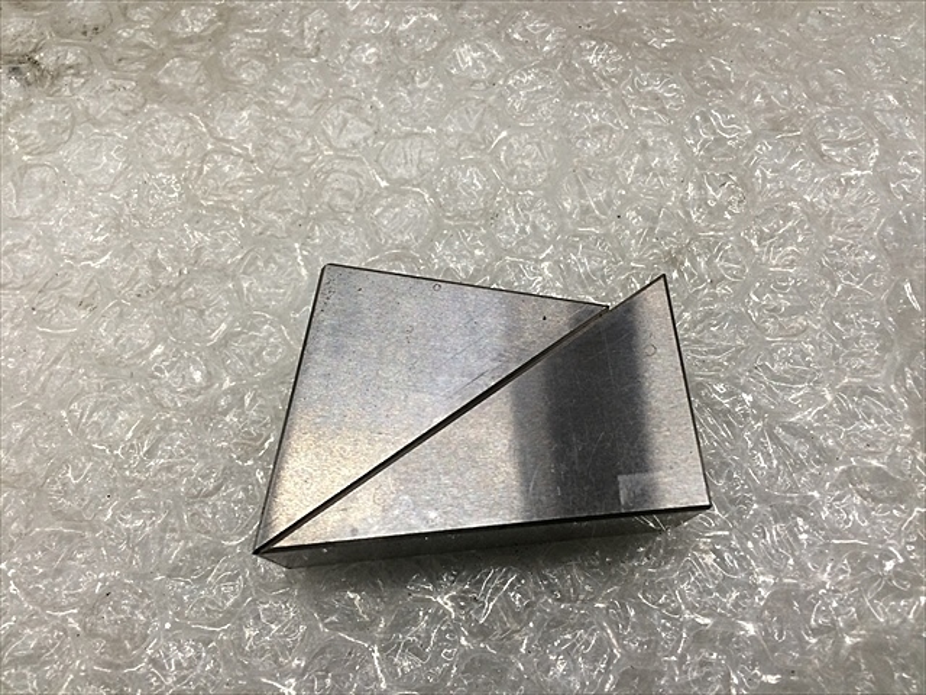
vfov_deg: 48.2
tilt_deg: -71.4
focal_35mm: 29
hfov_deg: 61.7
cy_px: 348
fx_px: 776
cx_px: 463
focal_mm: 4.15
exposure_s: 1/40
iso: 40
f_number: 2.2
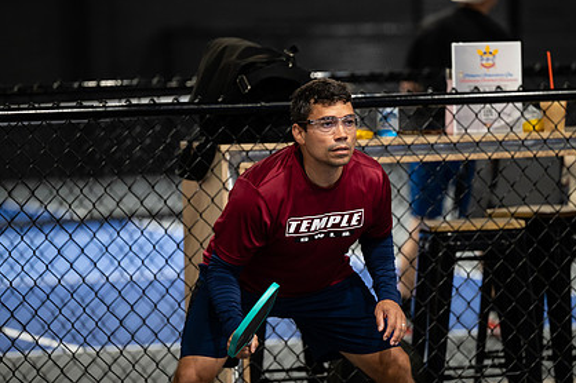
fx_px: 4285
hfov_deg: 7.7
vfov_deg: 5.1
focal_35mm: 268
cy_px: 158
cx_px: 342
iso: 1600
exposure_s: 1/500
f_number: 2.8
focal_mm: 190
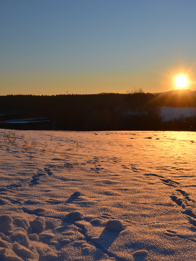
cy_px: 130
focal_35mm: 48
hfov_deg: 28.5
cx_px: 193
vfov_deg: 39.7
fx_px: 362
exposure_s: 1/250
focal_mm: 22
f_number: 8
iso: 100
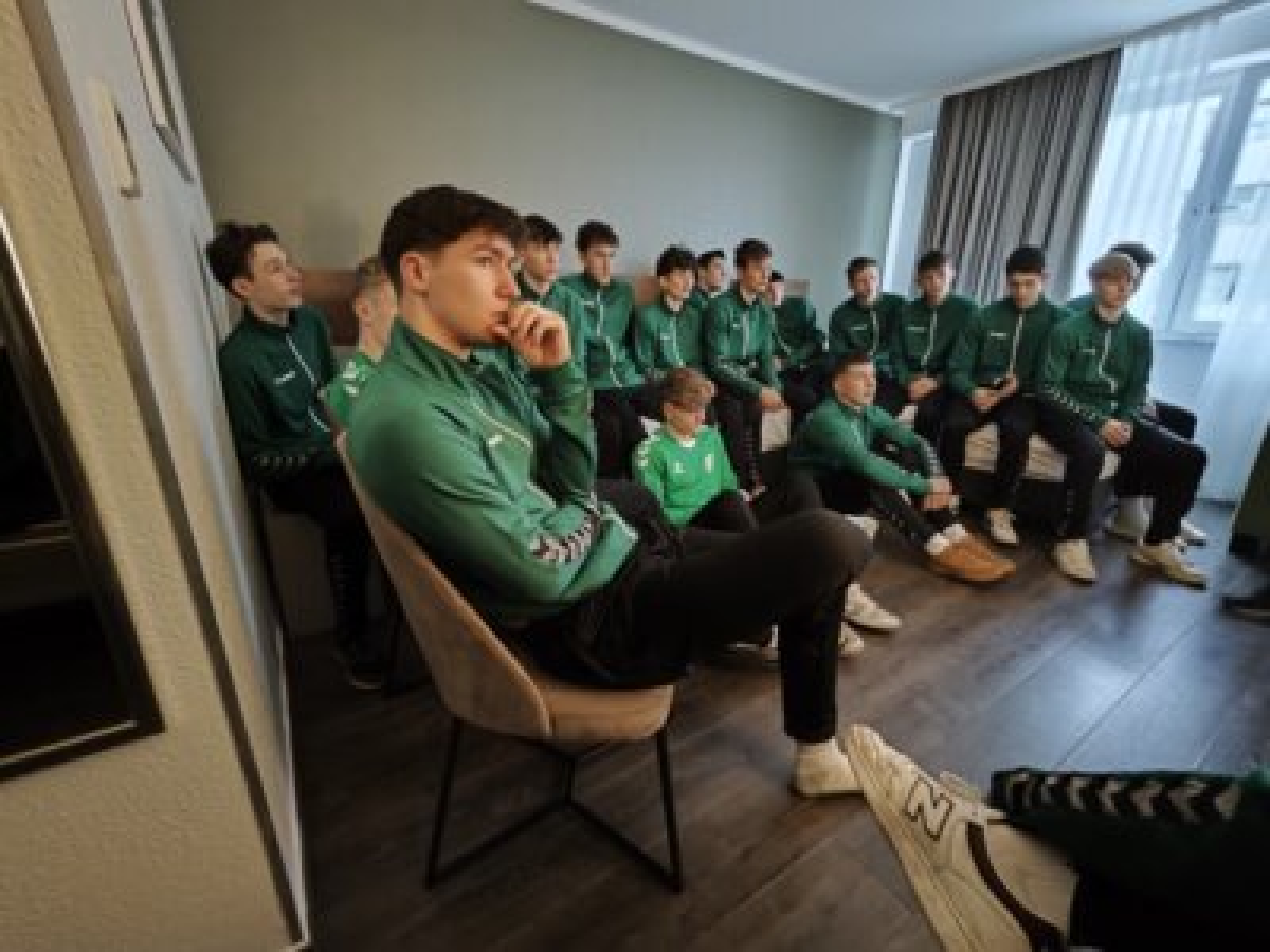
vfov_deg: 81.7
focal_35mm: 15
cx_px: 635
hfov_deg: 98.2
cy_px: 476
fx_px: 550
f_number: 2.2
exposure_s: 1/11.1
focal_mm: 1.91
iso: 3200
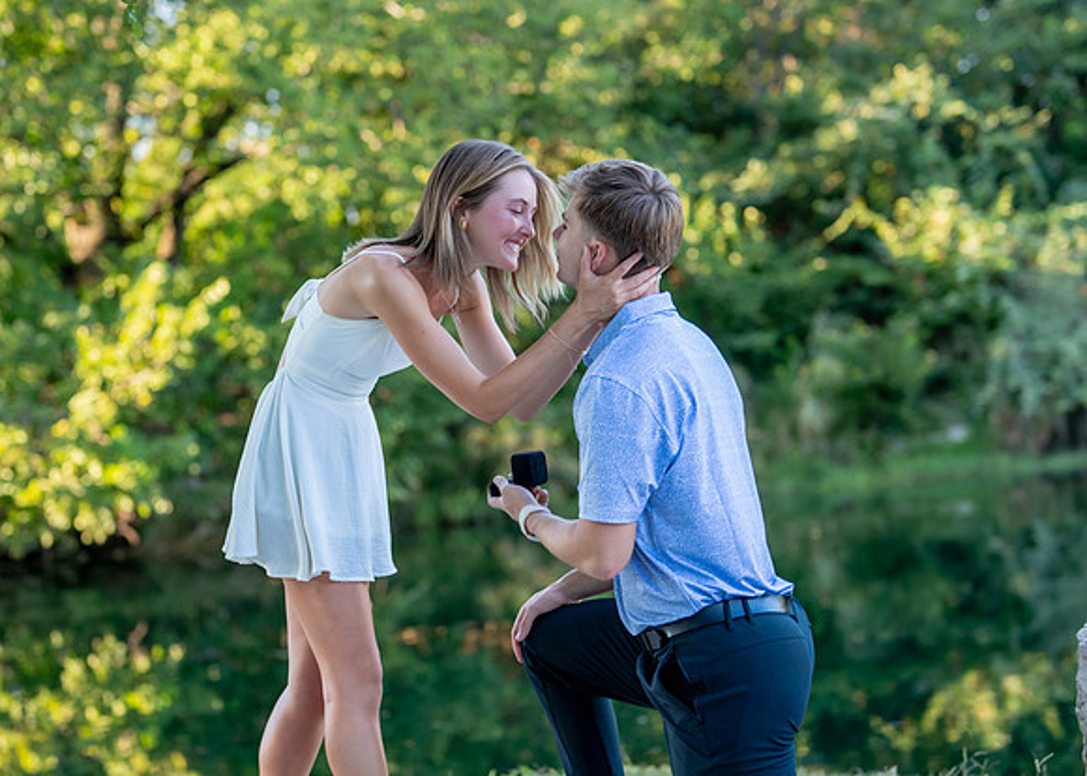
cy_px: 416
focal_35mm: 79
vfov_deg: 18.1
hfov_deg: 25.2
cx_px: 458
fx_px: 2430
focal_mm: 50
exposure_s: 1/640
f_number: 1.8
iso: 250
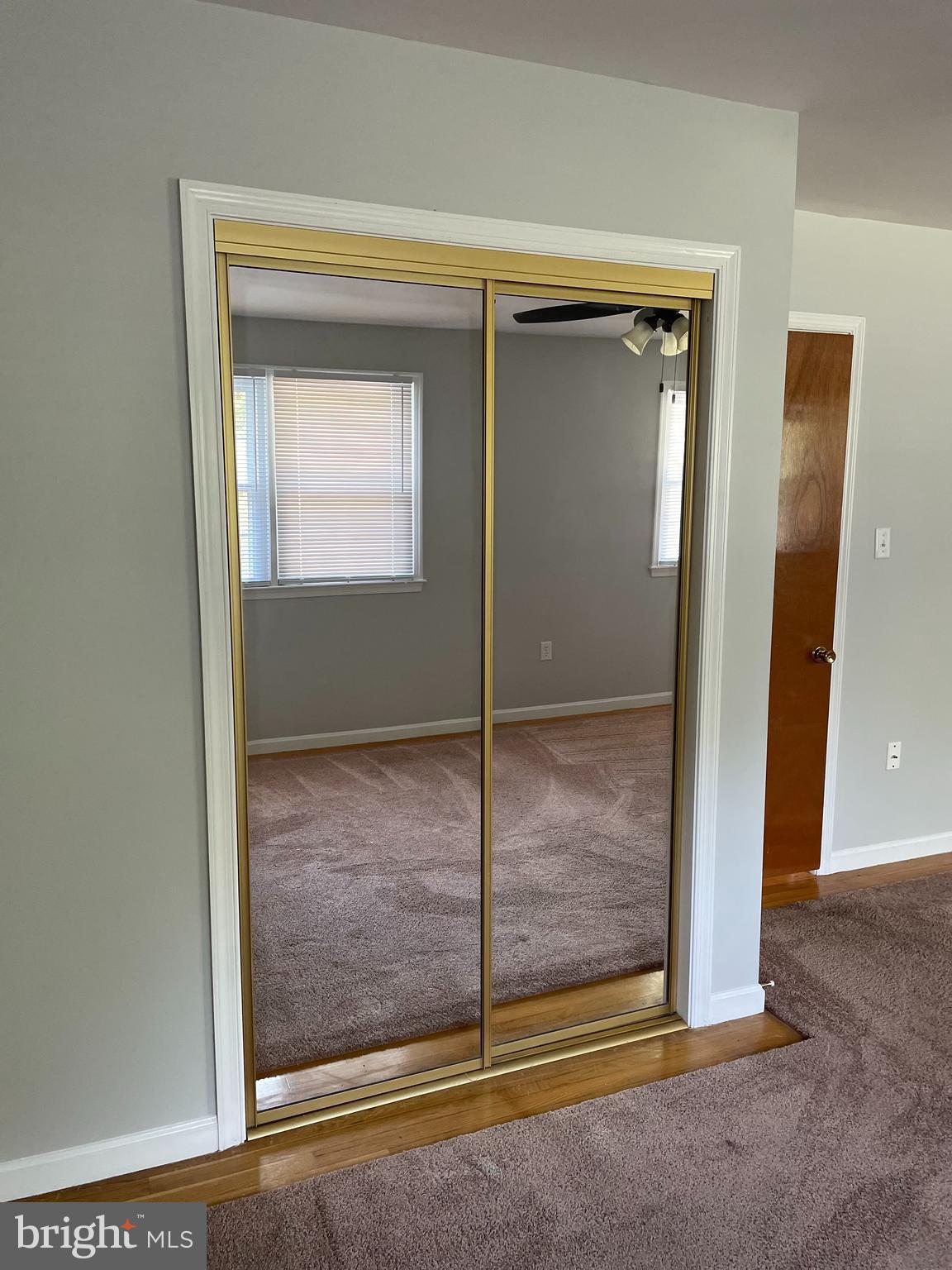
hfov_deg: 53.1
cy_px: 635
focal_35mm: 26
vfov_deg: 67.3
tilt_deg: -7.8
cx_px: 476
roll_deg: +0.8
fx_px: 953
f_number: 1.6
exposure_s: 1/60
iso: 200
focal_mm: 4.2
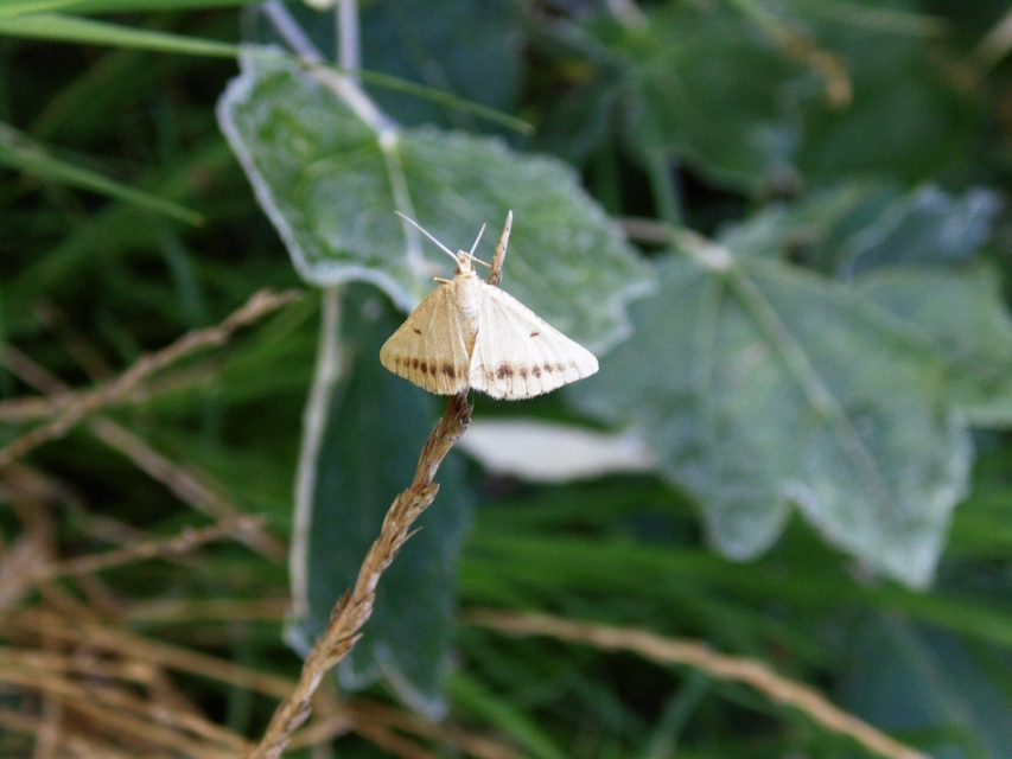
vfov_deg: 18.9
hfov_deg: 25.0
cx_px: 506
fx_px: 2281
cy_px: 380
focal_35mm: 78
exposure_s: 1/100
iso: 250
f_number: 4.4
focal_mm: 14.3
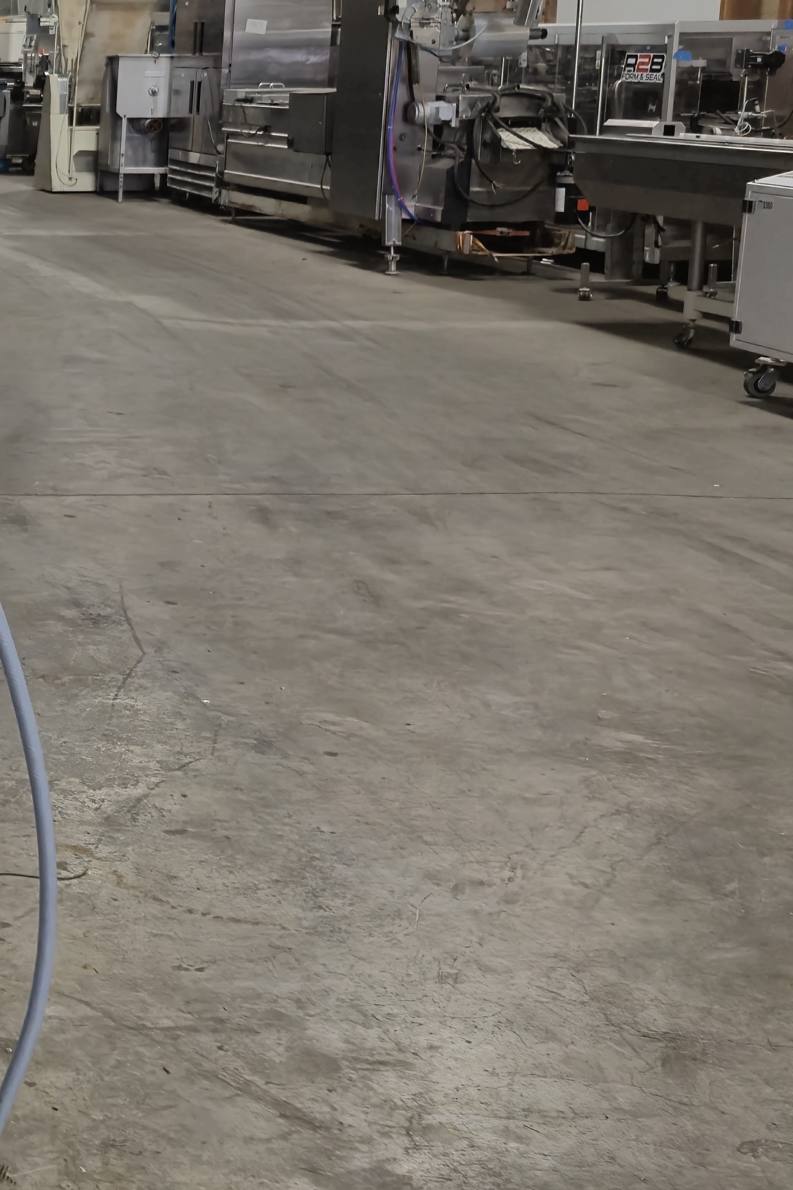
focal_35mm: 56
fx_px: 1850
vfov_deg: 35.1
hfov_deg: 20.1
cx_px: -470
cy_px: 353
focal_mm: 5.4
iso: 125
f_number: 1.8
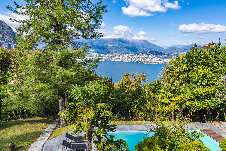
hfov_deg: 73.7
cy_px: 76
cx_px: 113
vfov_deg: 53.2
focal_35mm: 24
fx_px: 151
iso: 100
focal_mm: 24
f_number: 9
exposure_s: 1/125
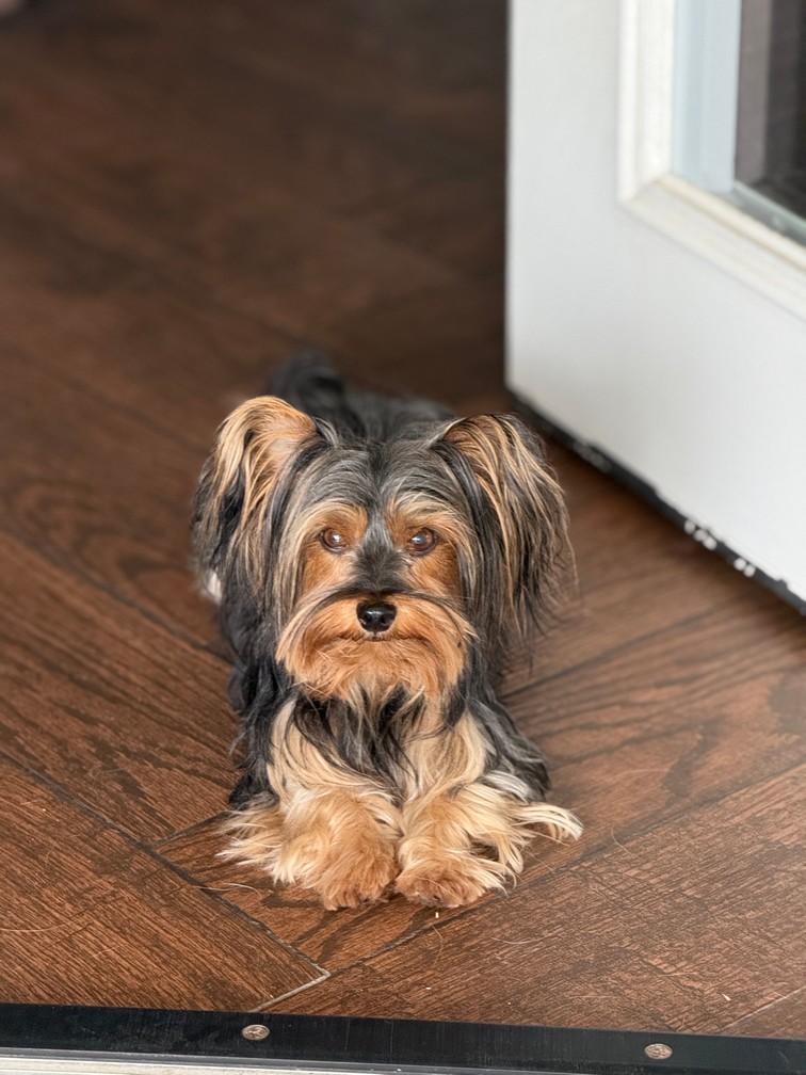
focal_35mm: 120
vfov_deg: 16.4
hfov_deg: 12.3
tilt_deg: -26.2
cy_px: 538
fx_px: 3725
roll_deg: +0.1
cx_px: 403
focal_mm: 15.66
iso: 320
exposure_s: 1/99
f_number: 2.8
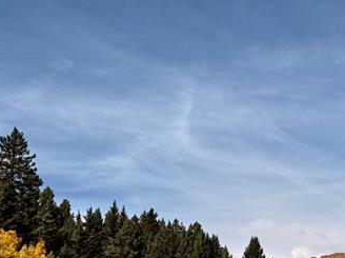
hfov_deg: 25.6
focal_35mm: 75
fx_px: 746
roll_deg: -0.7
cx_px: 275
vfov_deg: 19.3
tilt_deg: +9.4
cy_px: 219
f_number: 1.78
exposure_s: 1/6711
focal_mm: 6.76
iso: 80
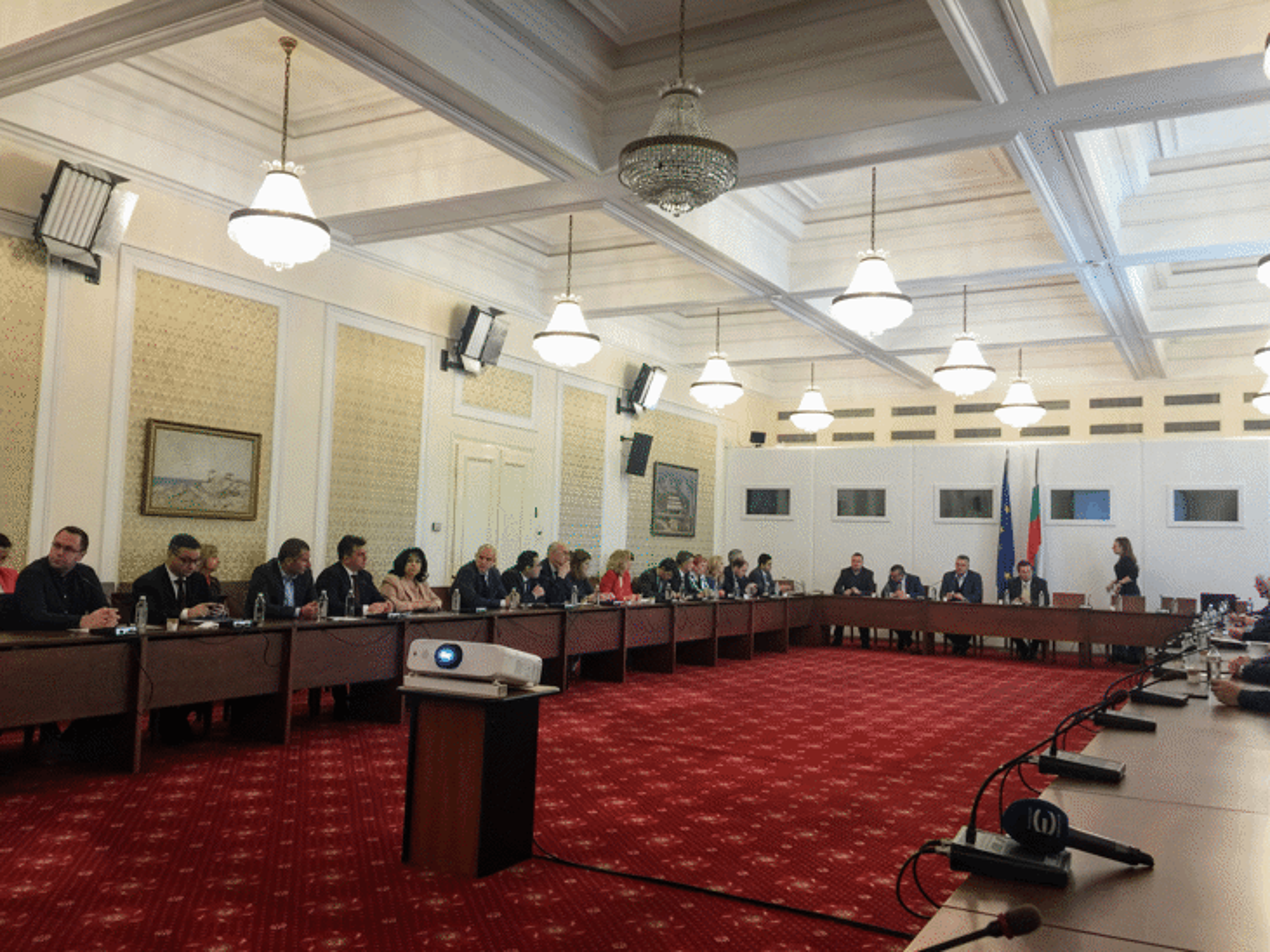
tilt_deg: +4.5
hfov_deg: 61.7
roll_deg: -2.9
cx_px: 635
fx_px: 1064
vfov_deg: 48.2
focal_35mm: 29
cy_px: 476
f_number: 2.2
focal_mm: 4.15
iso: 40
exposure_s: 1/33
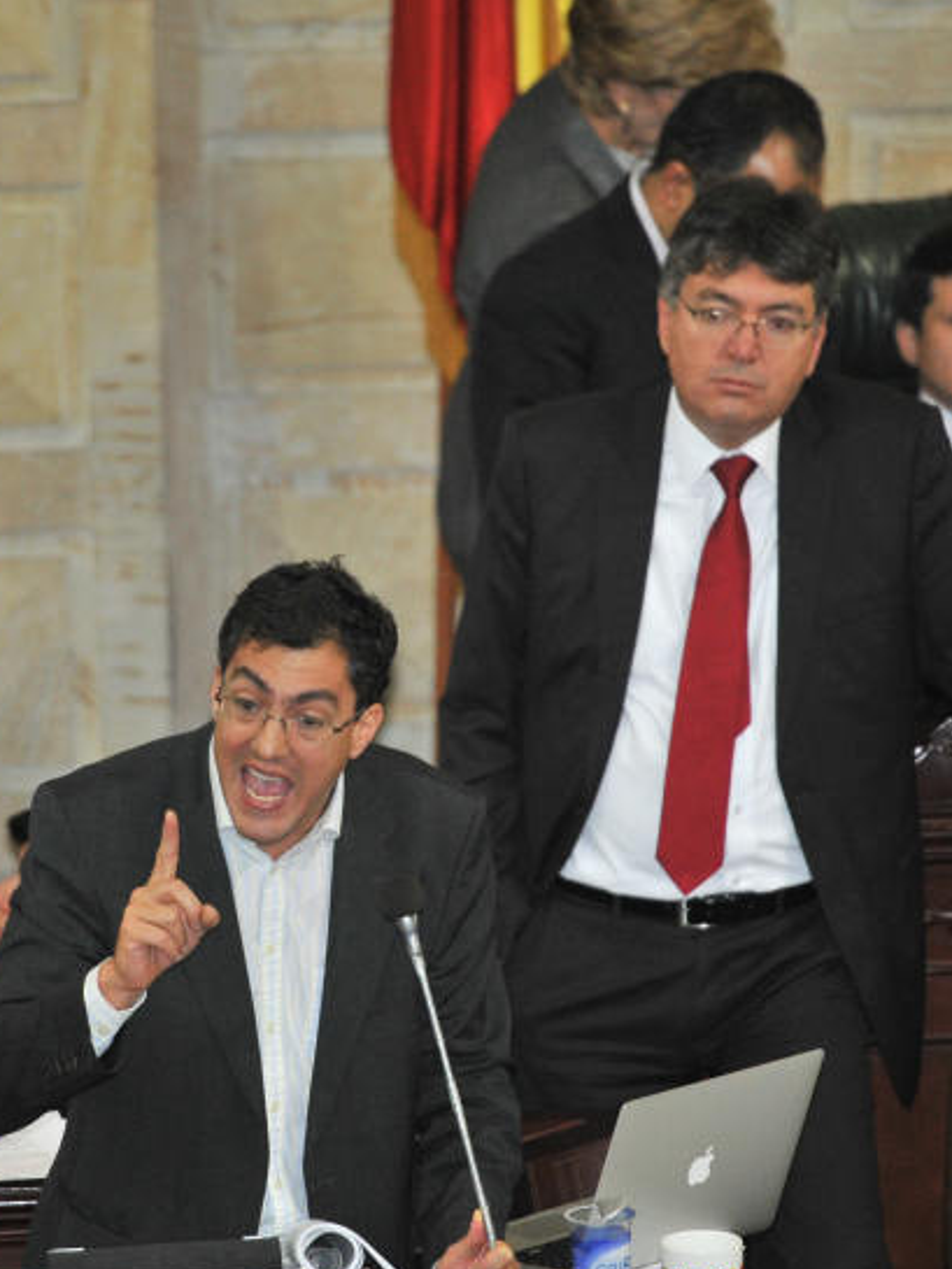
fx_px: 12719
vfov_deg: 5.7
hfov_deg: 4.3
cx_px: 291
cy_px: 683
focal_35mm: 347
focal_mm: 200
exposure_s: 1/125
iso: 3200
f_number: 2.8
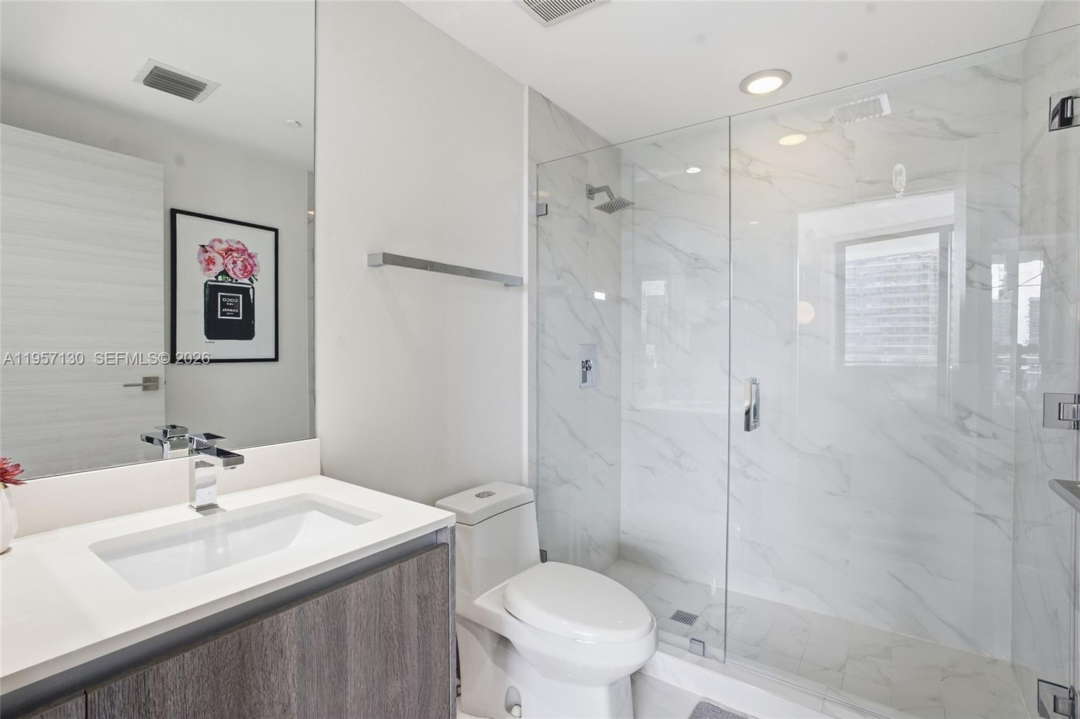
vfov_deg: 72.0
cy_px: 360
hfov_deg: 95.0
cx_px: 540
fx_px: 495
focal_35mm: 16
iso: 320
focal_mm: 16.5
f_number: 9
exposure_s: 1/60
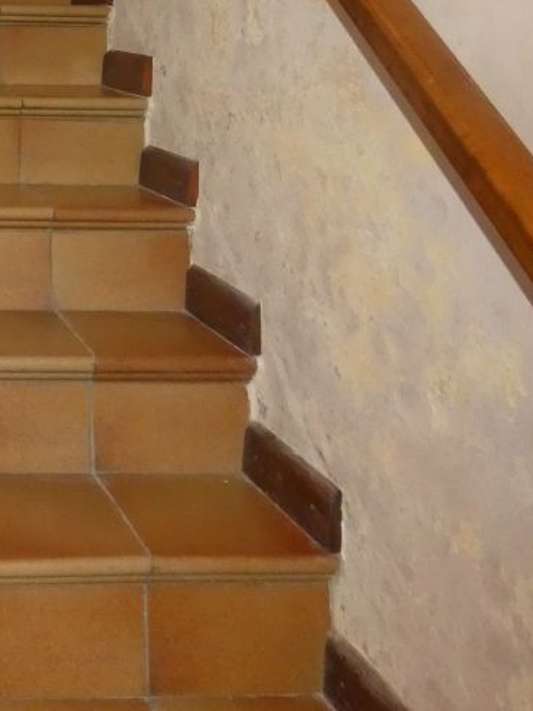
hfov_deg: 23.7
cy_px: -103
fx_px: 1110
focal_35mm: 54
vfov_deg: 31.0
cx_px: -166
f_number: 2.8
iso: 640
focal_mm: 3.6
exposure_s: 1/60
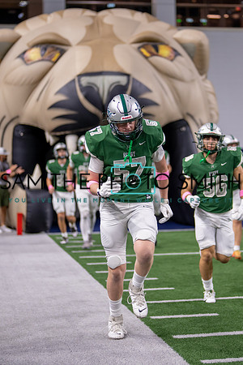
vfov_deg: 22.1
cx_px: 155
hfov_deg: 14.8
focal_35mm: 92
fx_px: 932
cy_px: 160
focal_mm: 50
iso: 500
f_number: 1.2
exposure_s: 1/1000
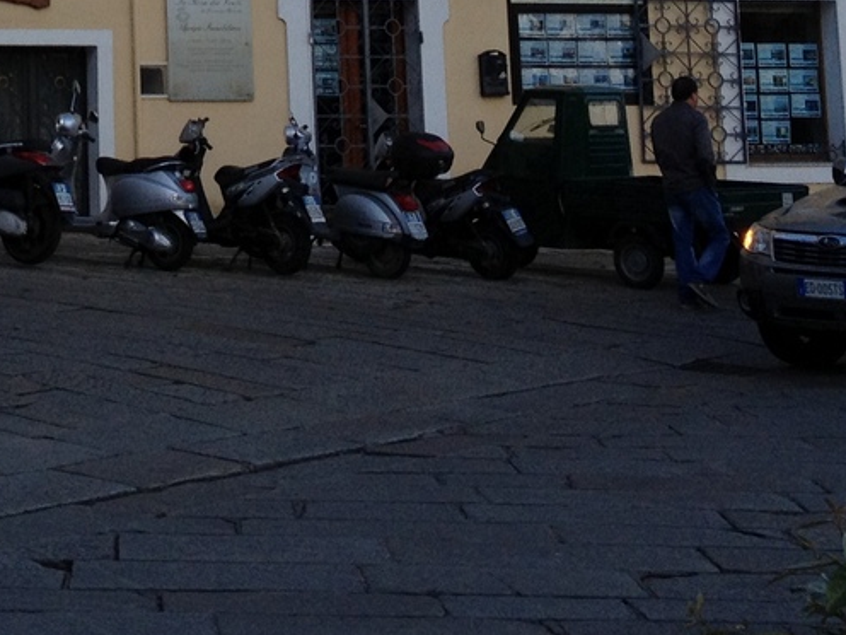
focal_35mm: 113
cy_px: -374
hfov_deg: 16.7
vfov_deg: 12.3
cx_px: -160
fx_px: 2762
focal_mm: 4.28
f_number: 2.4
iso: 64
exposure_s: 1/383
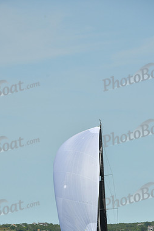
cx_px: 71
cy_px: 172
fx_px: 1953
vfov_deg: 6.7
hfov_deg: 4.5
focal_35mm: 305
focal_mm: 200
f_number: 9
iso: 320
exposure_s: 1/1250
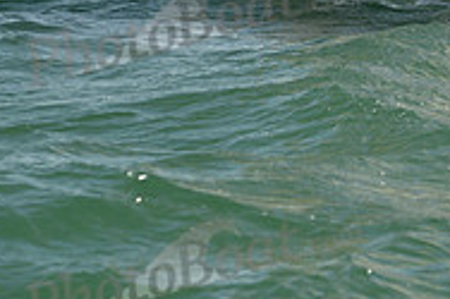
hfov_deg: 9.4
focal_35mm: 216
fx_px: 2698
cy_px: -133
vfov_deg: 6.3
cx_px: 488
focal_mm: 70
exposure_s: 1/800
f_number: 4.5
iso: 250
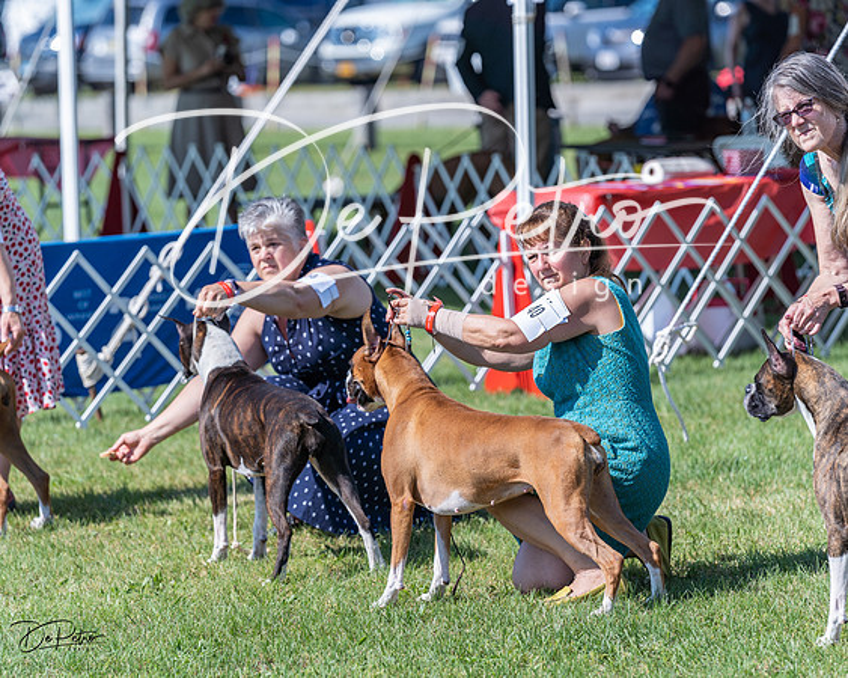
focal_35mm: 198
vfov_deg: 7.8
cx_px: 424
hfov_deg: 9.7
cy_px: 339
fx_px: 4973
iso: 100
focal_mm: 176
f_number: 4
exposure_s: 1/800
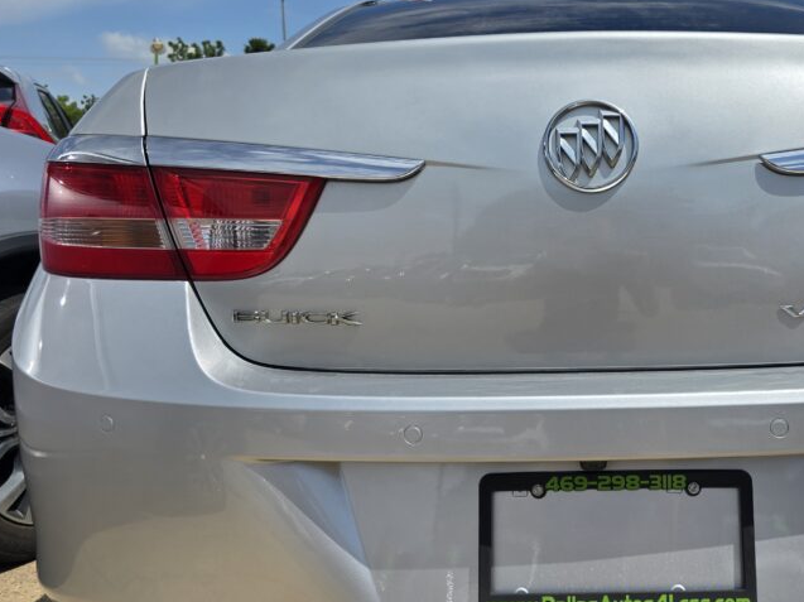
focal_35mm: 37
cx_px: 587
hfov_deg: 48.5
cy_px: 319
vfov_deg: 38.6
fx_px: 859
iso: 12
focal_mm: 6.3
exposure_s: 1/1550
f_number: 1.7
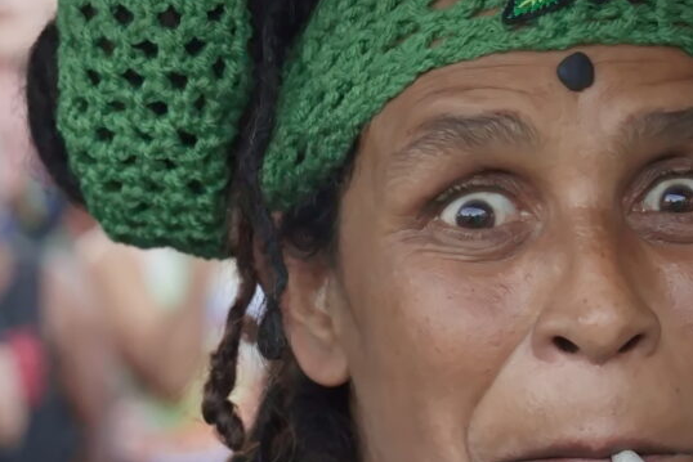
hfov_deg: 11.4
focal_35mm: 179
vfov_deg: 7.6
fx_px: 3453
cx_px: 103
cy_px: 599
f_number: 3.5
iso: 1000
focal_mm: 37.7
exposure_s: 1/800
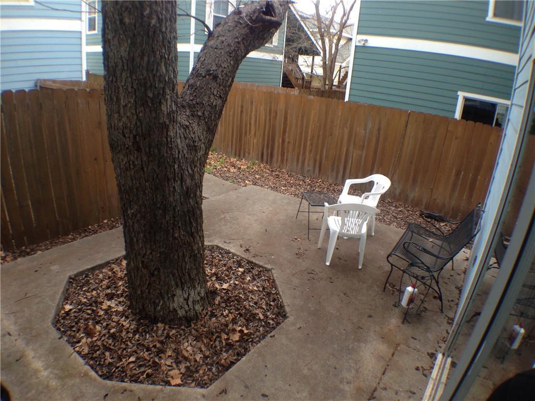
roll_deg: -5.0
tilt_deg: -22.5
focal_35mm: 33
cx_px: 268
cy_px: 200
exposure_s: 1/60
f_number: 2.4
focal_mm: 4.12
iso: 50
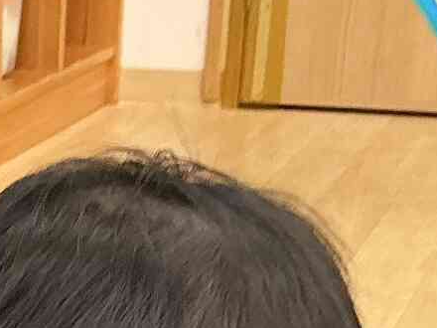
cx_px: -136
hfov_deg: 14.2
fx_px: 1679
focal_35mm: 133
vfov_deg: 10.0
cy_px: 740
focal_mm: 3
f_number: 1.8
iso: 64
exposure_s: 1/60
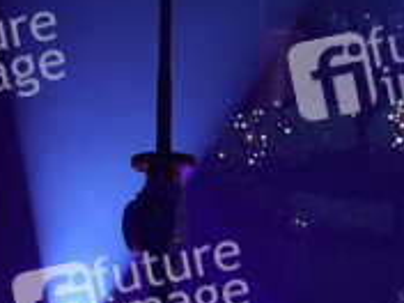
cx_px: 197
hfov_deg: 12.0
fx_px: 1914
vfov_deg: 9.0
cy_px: -48
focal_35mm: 164
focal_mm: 75
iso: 1000
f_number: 3.2
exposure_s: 1/500
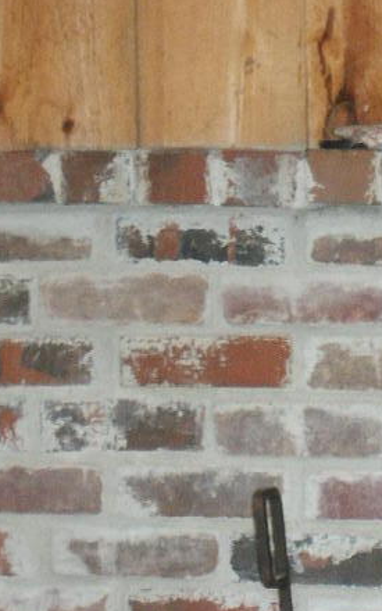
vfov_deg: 9.0
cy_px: 383
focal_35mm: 233
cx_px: 507
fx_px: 3885
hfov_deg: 5.6
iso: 400
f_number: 5.6
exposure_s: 1/60
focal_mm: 35
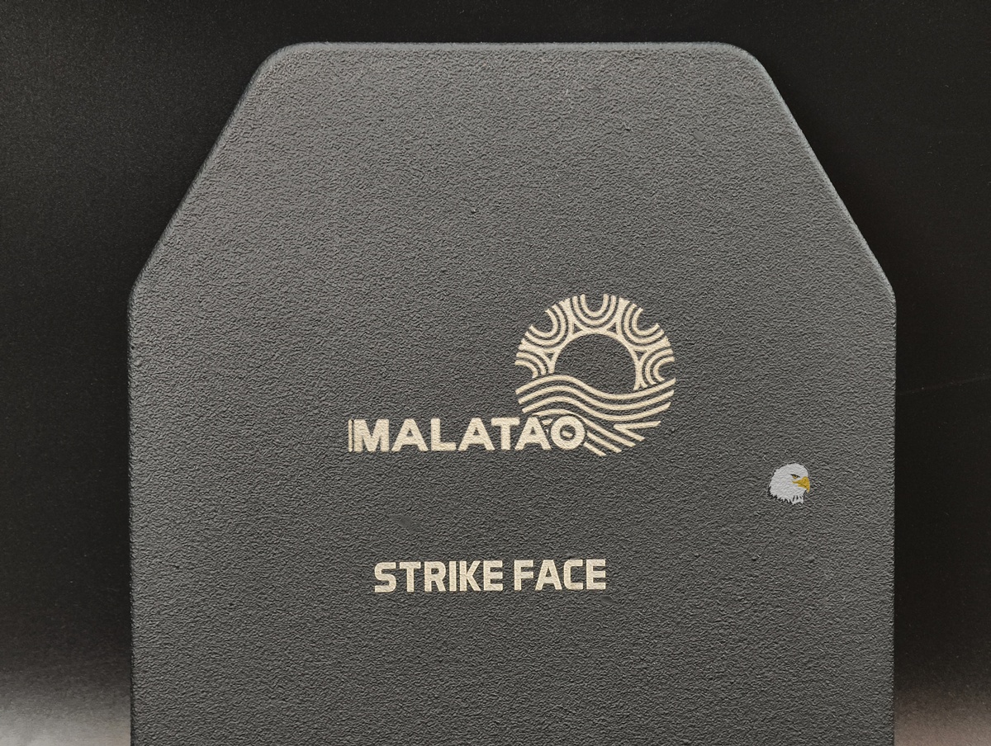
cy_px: 373
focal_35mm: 85
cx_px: 496
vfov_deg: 17.4
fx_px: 2437
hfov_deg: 23.0
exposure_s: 1/20
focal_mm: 22.48
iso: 2414
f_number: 2.67
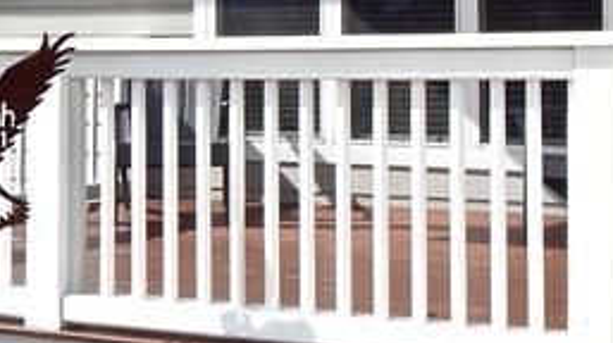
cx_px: 360
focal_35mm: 100
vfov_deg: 12.0
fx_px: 1624
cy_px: 50
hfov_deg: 21.4
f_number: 3
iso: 125
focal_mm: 4
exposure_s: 1/1250
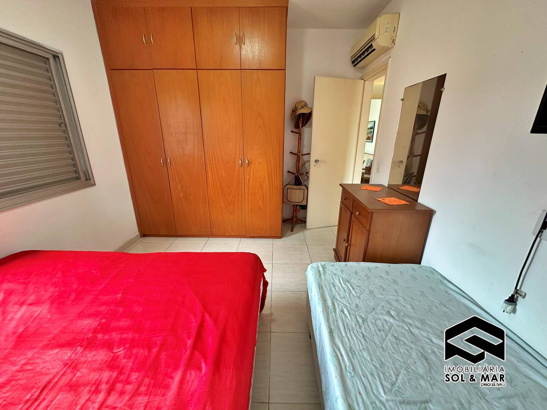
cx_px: 274
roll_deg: -0.7
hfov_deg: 102.1
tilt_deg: -17.9
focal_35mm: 14
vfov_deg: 85.7
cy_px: 205
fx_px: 221
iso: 400
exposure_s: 1/60
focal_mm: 2.22
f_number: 2.2
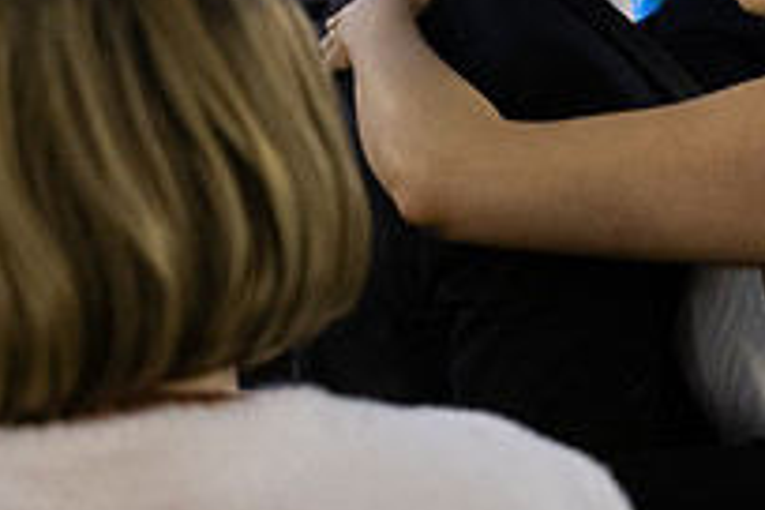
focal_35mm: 148
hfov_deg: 13.6
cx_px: 866
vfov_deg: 9.3
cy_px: 126
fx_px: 3145
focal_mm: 52
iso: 1250
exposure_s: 1/160
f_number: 3.5
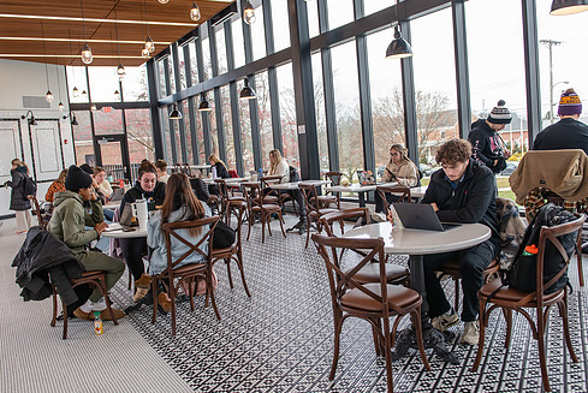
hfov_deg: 58.7
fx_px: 523
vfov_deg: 41.2
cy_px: 187
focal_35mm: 32
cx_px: 301
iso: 500
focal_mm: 27
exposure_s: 1/250
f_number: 3.5
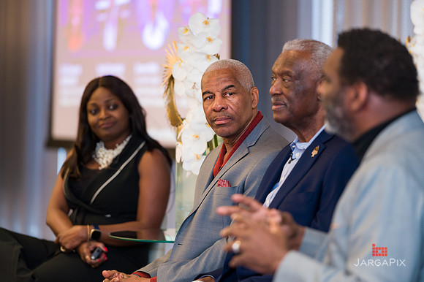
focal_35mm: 200
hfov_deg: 10.3
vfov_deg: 6.9
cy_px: 141
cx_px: 212
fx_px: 2354
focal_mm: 200
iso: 800
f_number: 3.2
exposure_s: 1/200
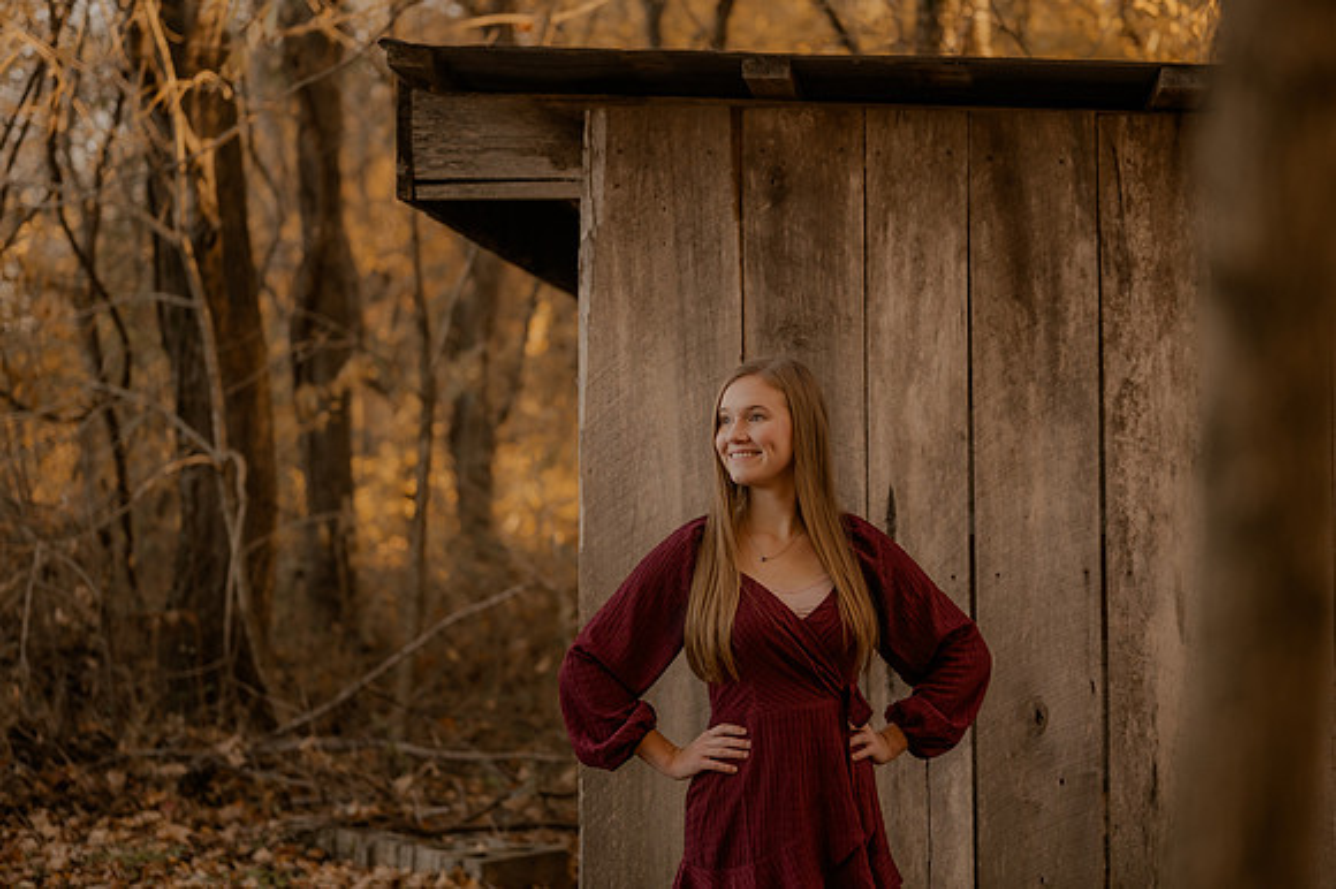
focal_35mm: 75
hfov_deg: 27.0
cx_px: 668
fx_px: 2782
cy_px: 444
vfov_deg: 18.2
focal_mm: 50
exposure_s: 1/400
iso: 250
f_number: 1.8
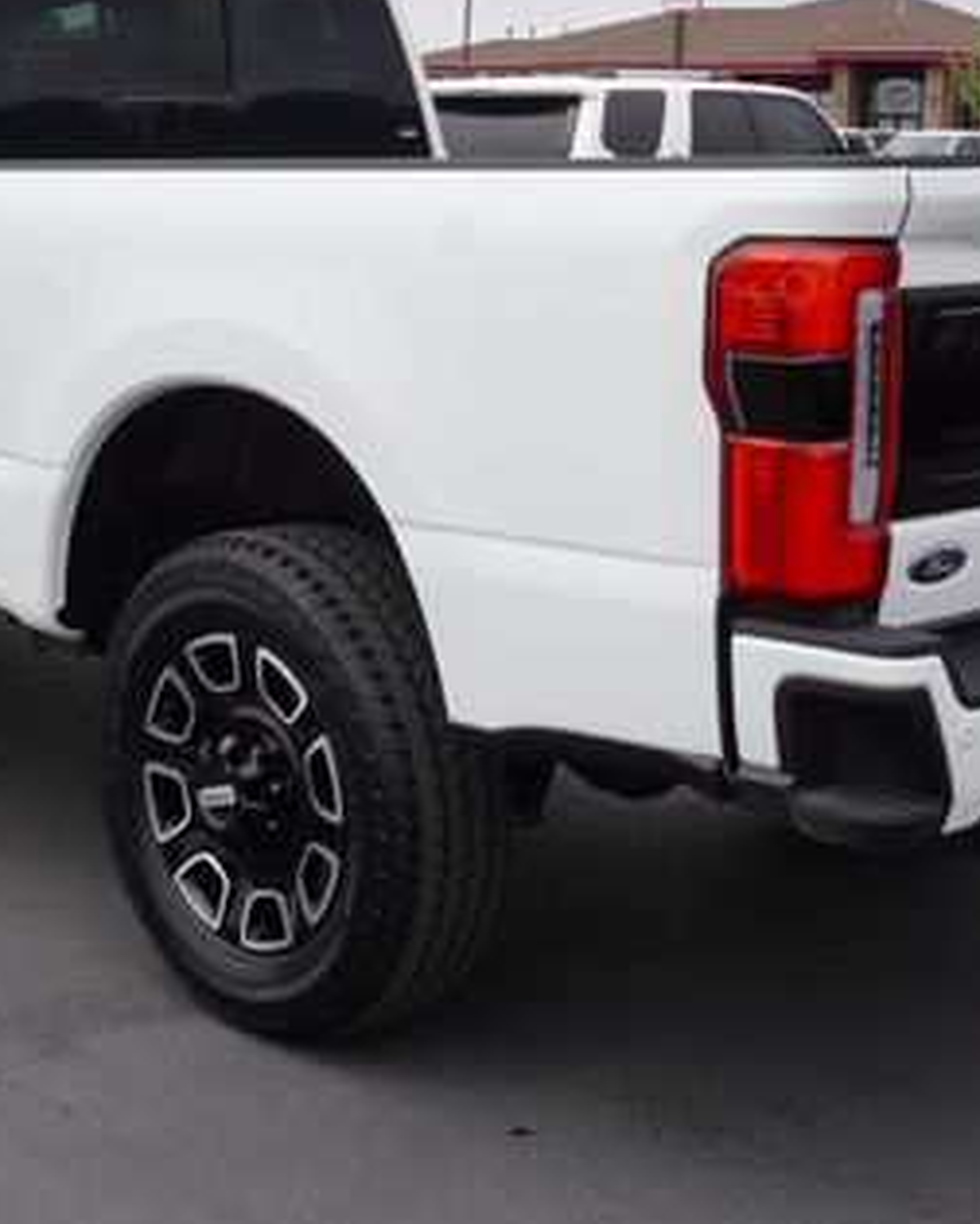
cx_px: 350
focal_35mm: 63
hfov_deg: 24.1
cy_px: 466
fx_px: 2284
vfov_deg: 29.9
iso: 100
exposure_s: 1/125
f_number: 10
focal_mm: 22
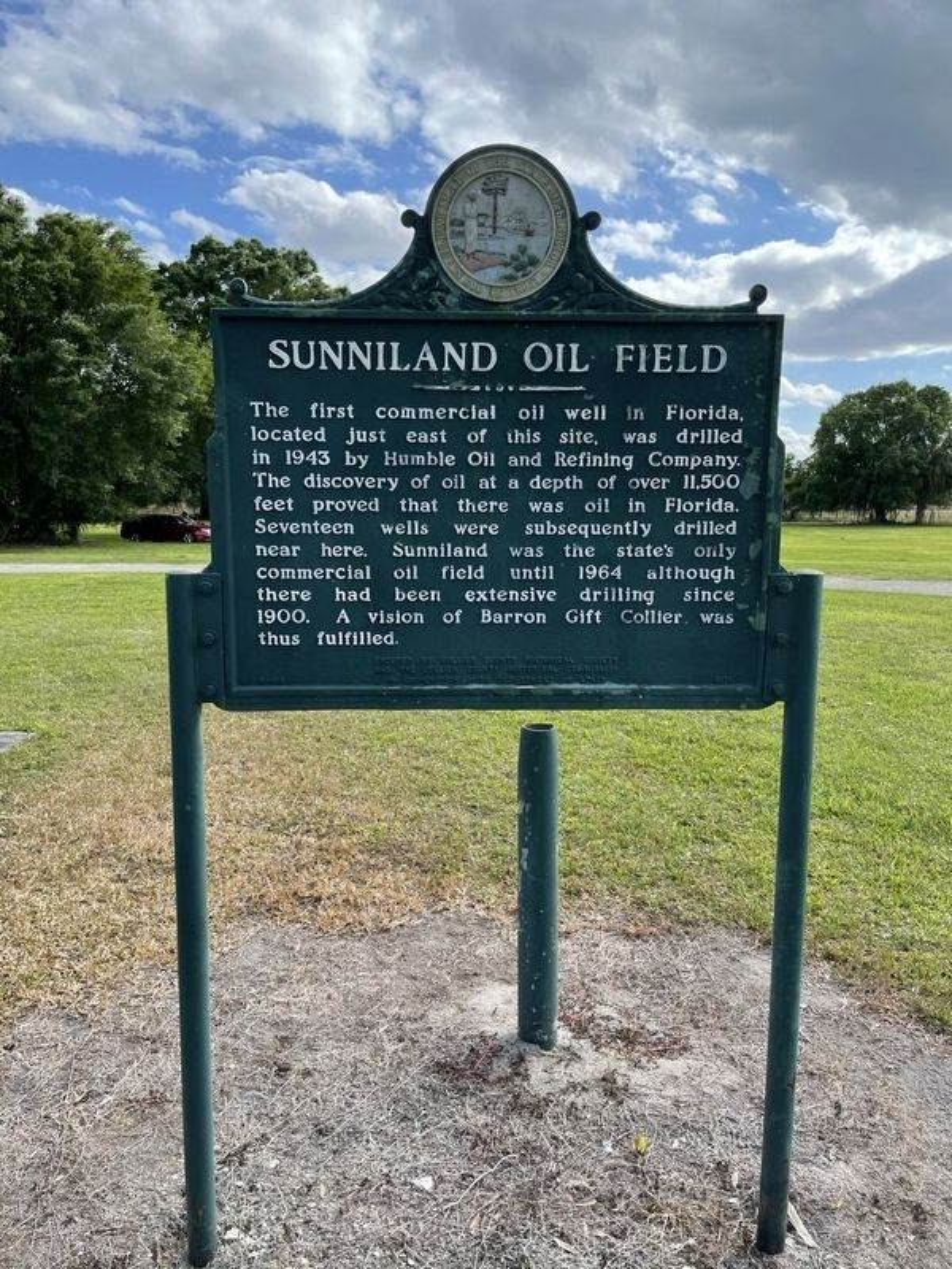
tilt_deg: -9.0
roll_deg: +1.0
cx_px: 476
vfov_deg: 67.3
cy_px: 634
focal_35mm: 26
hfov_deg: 53.1
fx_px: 953
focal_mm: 4.2
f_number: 1.6
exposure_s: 1/2747
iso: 32
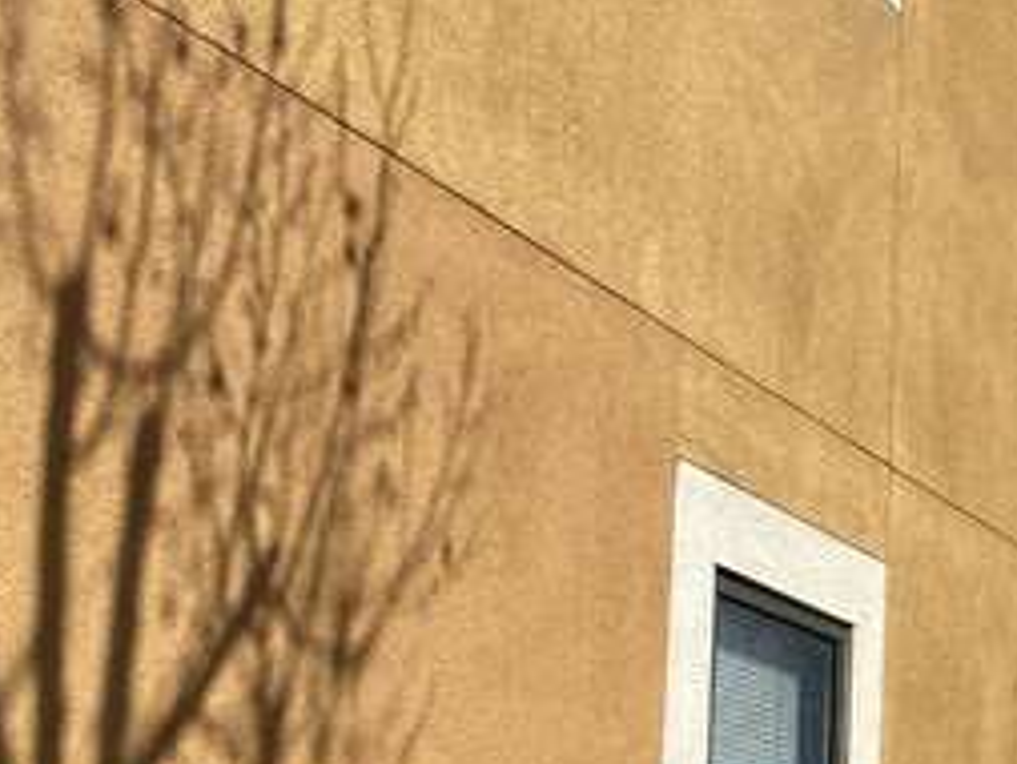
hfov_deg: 20.9
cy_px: 563
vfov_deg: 18.6
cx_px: 1528
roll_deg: +0.4
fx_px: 2322
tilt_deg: +13.1
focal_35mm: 79
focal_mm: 4.25
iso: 32
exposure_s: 1/4115
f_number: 1.8
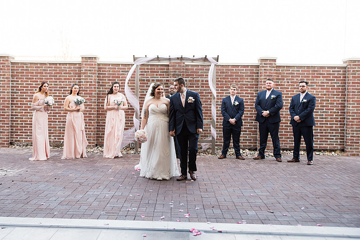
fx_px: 413
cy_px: 107
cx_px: 160
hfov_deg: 47.0
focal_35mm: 41
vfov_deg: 32.4
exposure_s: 1/200
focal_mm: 36
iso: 250
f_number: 3.5
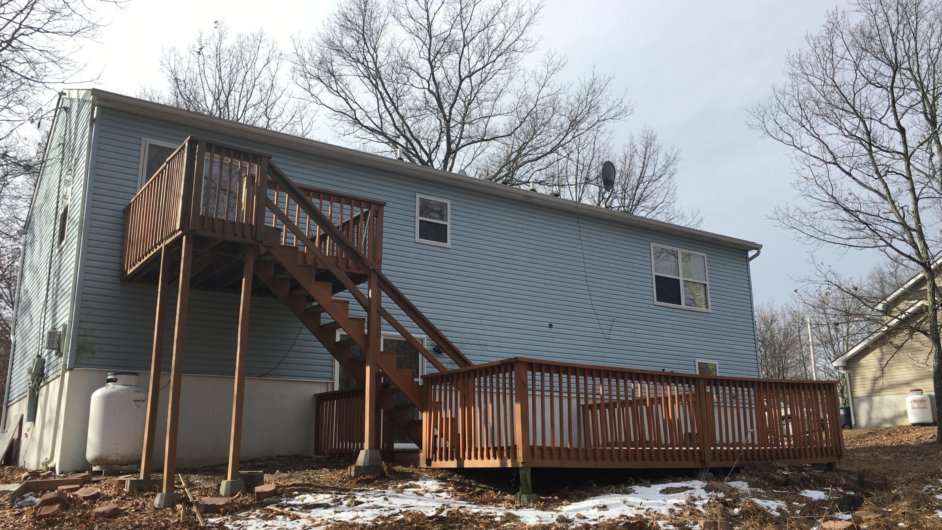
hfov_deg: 61.0
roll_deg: -0.2
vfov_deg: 36.7
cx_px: 471
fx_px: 799
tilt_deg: +15.1
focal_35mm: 32
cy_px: 273
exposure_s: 1/894
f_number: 2.2
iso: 25
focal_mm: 4.15
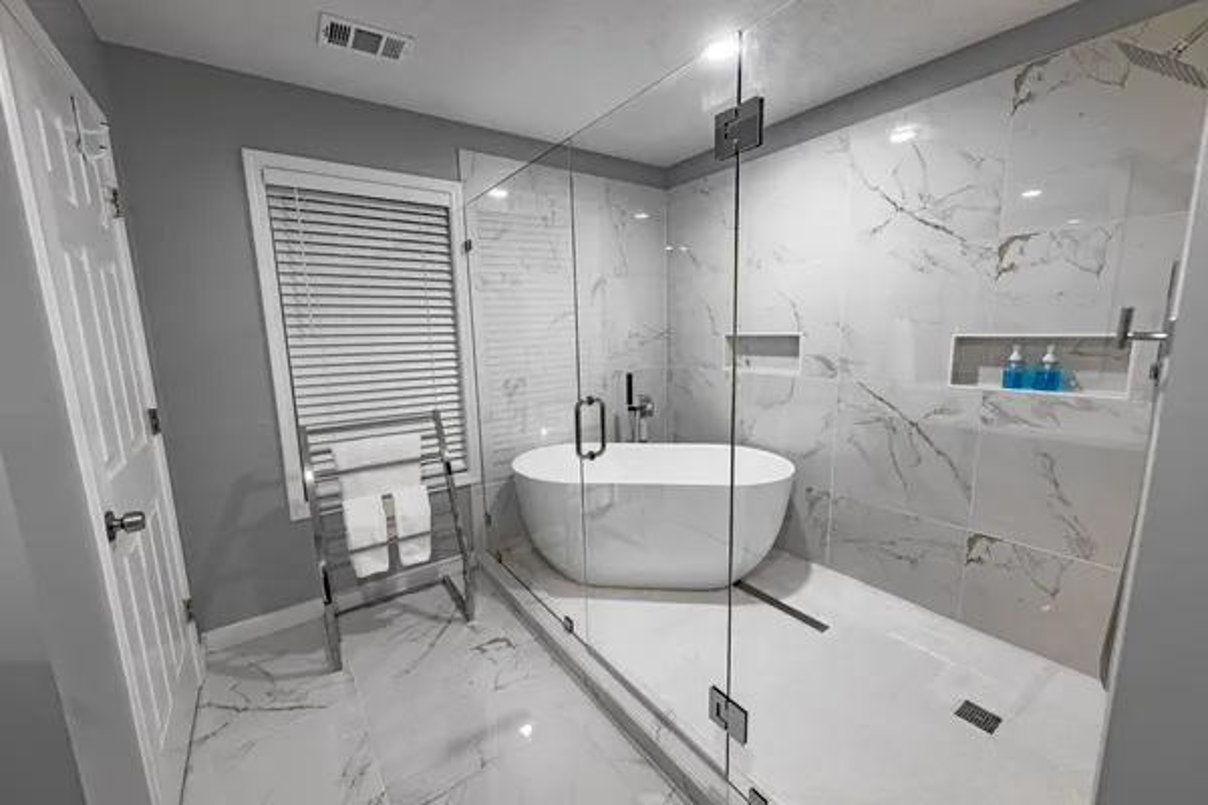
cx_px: 604
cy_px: 402
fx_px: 470
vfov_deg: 81.2
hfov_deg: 104.3
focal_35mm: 14
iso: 400
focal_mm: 14
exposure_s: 1/200
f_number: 4.5
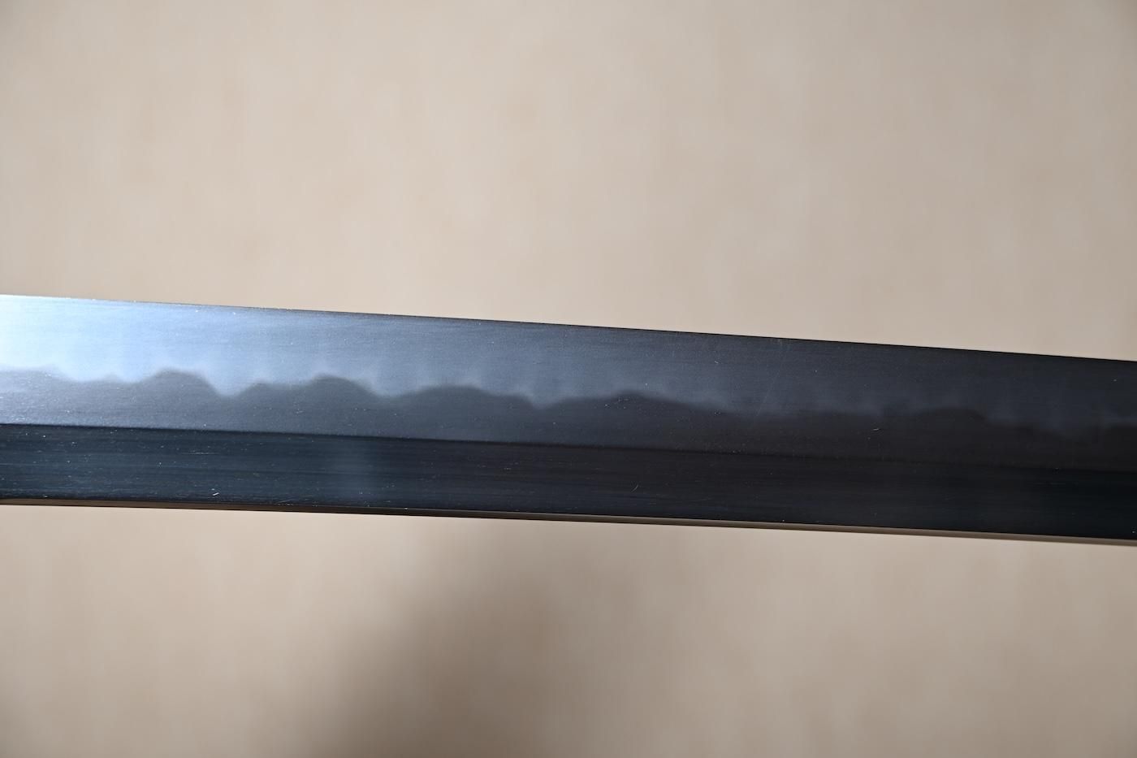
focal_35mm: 81
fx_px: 2558
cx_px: 568
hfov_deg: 25.1
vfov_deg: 16.9
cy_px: 379
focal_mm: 54
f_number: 4.8
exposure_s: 1/1.3
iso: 100
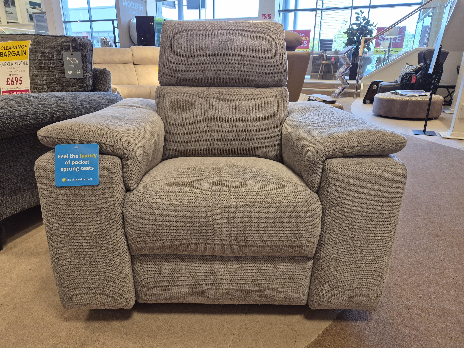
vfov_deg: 58.9
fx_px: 308
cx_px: 232
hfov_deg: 73.9
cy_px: 174
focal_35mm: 23
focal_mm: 5.4
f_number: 1.8
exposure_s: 1/100
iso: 64
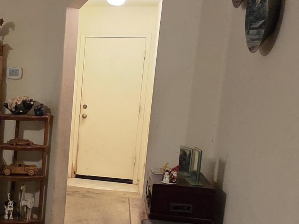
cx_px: -17
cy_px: 148
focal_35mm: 47
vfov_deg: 30.7
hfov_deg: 35.5
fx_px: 406
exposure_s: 1/60
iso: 1250
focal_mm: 2.2
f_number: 2.2
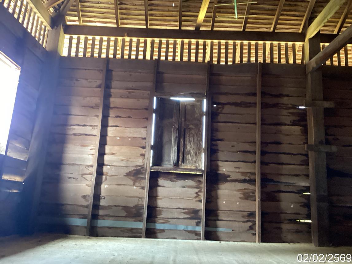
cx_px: 176
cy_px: 132
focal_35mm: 31
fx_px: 315
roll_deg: -2.2
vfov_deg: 45.4
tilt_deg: +11.7
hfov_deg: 58.4
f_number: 2.4
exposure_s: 1/30
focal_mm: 3.3
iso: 400
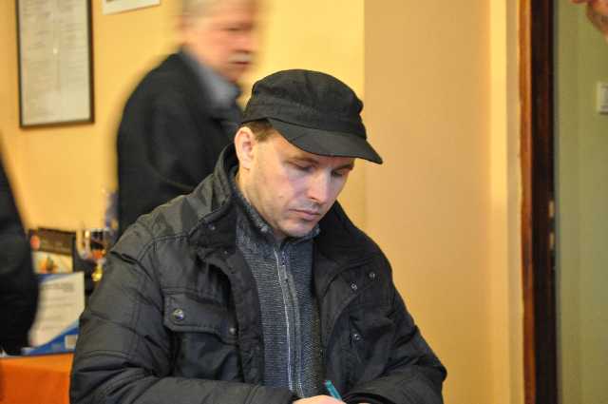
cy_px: 202
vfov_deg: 13.8
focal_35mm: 99
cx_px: 304
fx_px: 1670
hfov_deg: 20.6
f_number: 4.2
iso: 1600
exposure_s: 1/10
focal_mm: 66
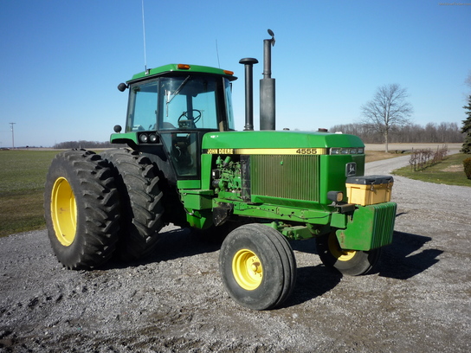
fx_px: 435
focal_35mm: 32
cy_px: 176
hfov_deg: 56.8
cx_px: 236
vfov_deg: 44.2
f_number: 5.6
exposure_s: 1/400
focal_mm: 5.2
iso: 100
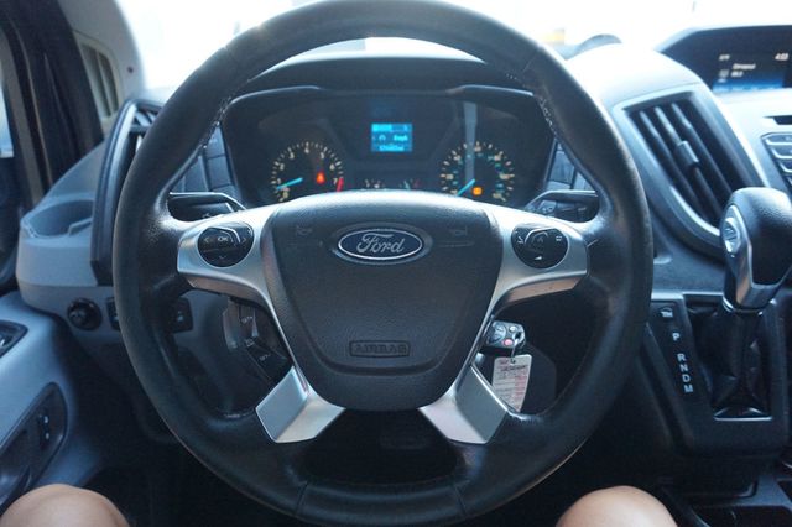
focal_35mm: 24
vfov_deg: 53.1
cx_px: 396
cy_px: 264
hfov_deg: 73.8
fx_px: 528
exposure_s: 1/160
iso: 2500
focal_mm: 16
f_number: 3.5
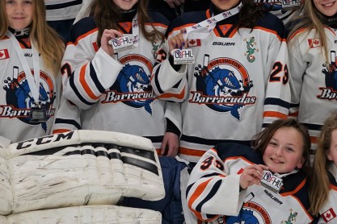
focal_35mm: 172
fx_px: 1610
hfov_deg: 11.9
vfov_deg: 8.0
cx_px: 234
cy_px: 33
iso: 640
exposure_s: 1/160
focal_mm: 70
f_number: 4
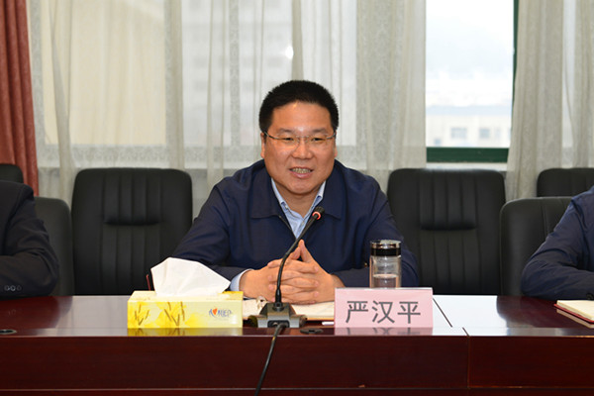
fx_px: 1155
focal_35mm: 70
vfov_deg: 19.5
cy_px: 198
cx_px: 297
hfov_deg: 28.8
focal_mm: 70
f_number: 5.6
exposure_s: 1/60
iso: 900
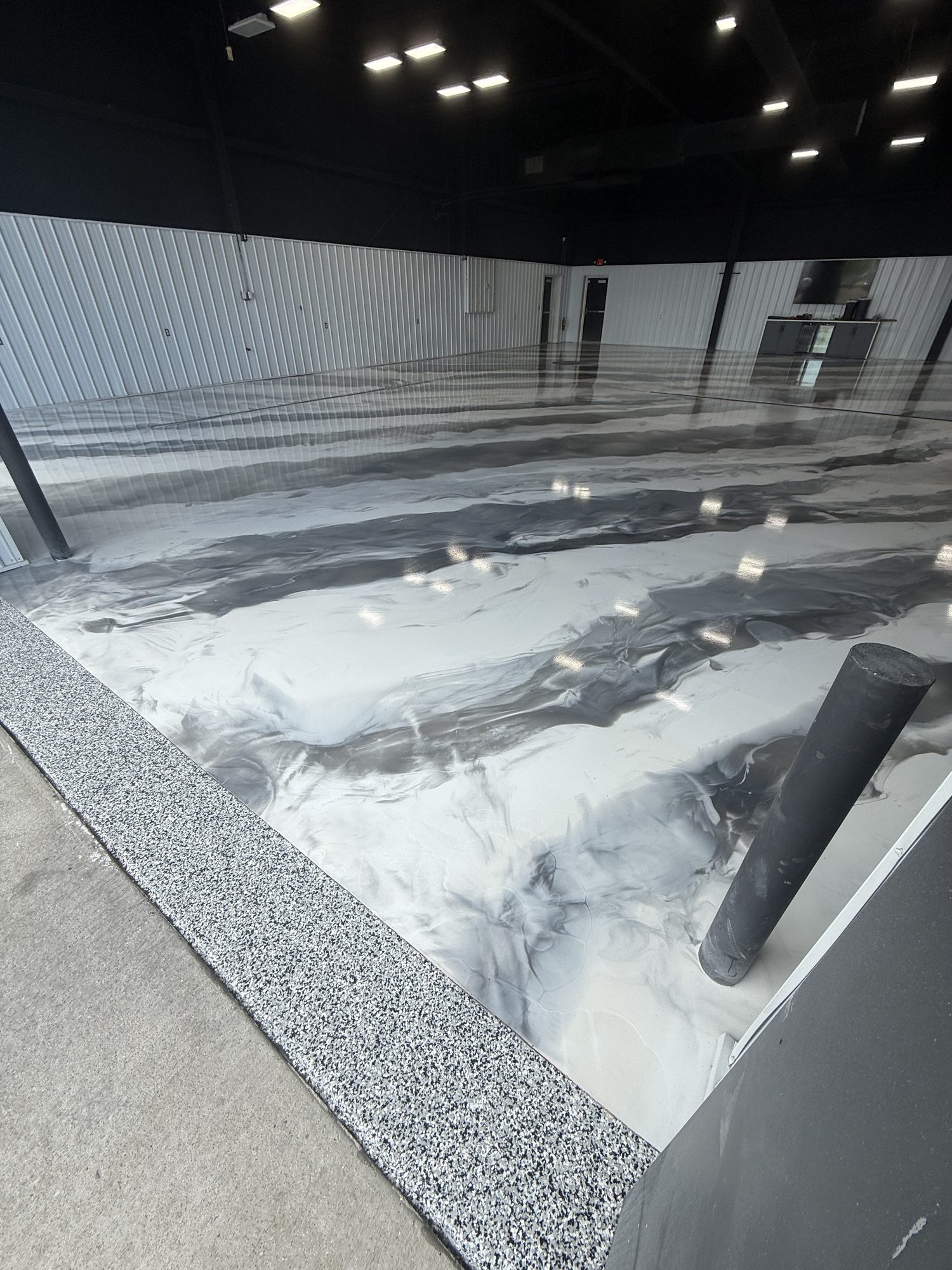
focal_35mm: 14
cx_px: 476
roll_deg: -1.7
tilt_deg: -32.4
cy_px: 635
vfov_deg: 102.1
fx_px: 513
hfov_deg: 85.7
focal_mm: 2.22
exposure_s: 1/554
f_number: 2.2
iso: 50
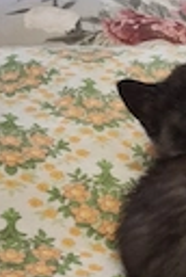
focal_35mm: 81
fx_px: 624
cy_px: 223
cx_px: 314
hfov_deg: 15.1
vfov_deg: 24.6
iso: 400
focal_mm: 4.69
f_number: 1.8
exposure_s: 1/25
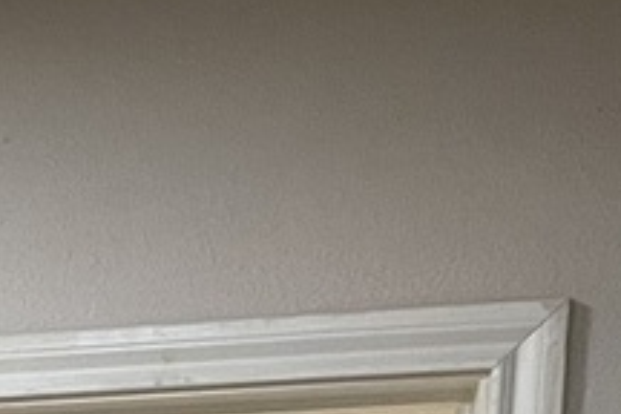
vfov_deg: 6.7
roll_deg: -1.0
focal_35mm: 180
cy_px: 1337
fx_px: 3105
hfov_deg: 9.3
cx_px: -1199
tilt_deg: -6.3
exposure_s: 1/60
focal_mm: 5.1
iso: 100
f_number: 1.6
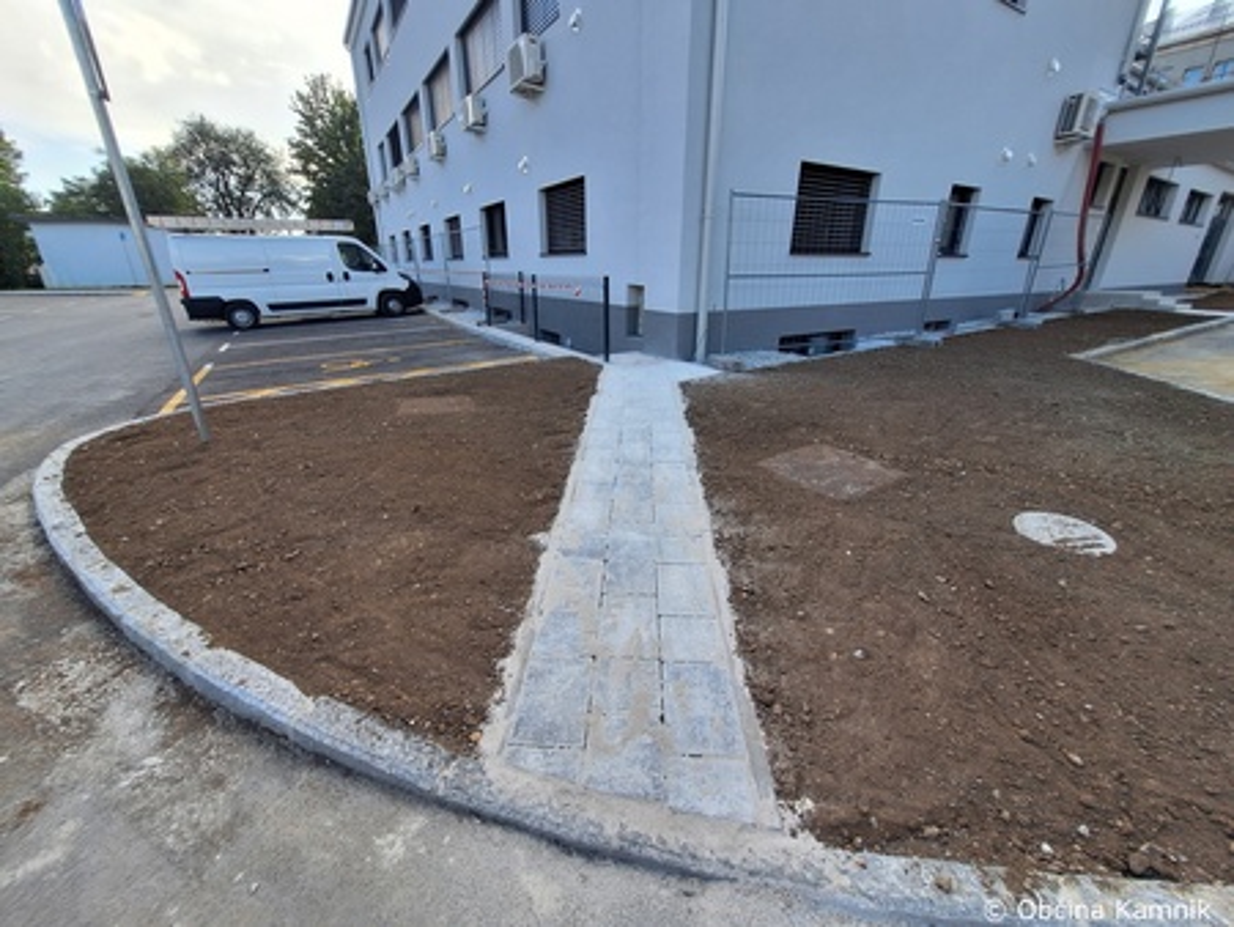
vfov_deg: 90.0
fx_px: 464
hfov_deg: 106.2
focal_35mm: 13
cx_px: 617
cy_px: 464
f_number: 2.2
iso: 40
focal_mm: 1.74
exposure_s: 1/497
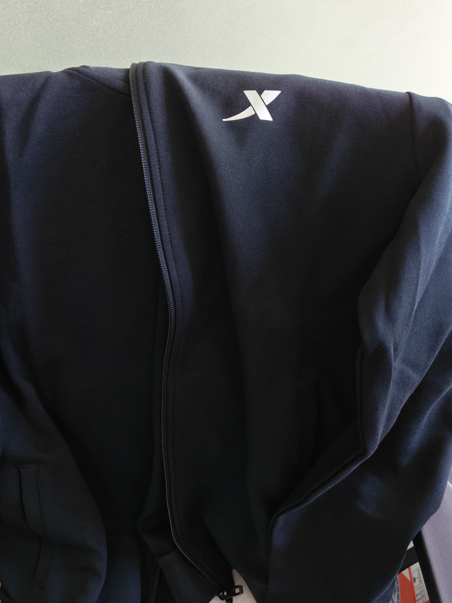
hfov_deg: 42.4
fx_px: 575
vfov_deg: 55.3
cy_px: 291
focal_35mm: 33
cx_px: 153
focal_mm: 5.52
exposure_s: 1/50
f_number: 1.95
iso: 160
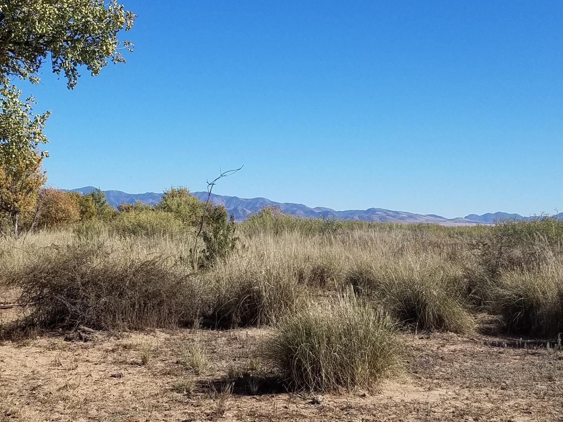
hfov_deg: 35.5
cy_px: 148
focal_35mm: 54
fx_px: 878
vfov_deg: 26.9
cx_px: 281
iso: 50
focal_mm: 4.2
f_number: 1.7
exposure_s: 1/3432
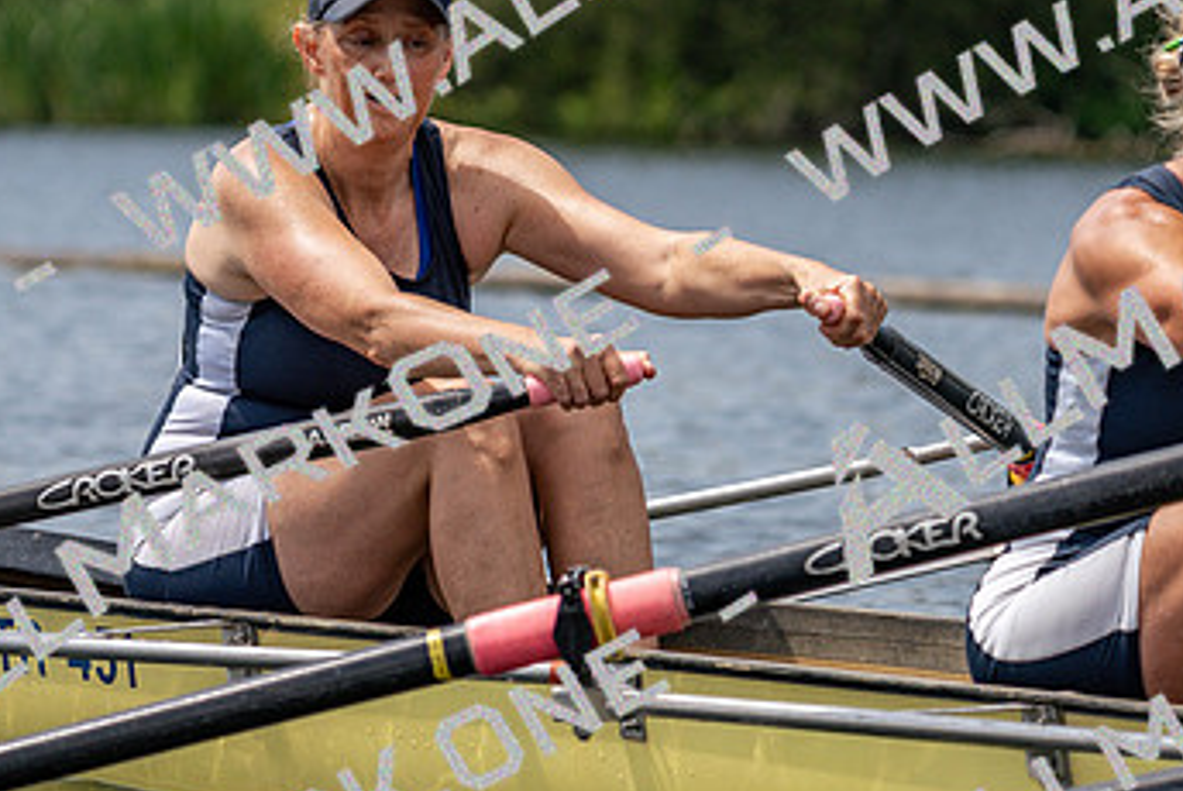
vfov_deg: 4.1
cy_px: 260
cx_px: 536
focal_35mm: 337
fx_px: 11083
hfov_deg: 6.1
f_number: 5.6
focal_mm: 200
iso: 250
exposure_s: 1/1600
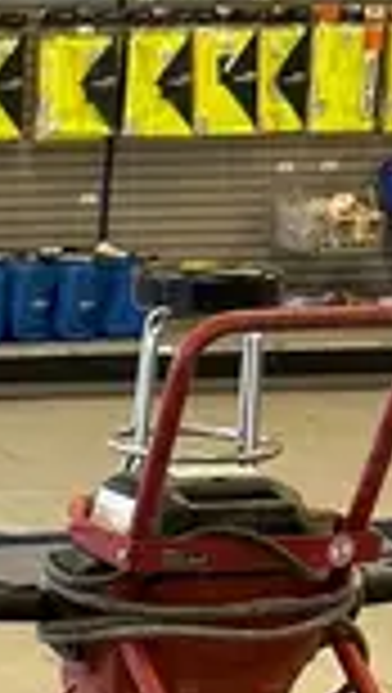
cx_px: -779
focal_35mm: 135
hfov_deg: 7.8
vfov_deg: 15.7
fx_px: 2486
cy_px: 637
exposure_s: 1/121
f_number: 1.5
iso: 125
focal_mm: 5.7
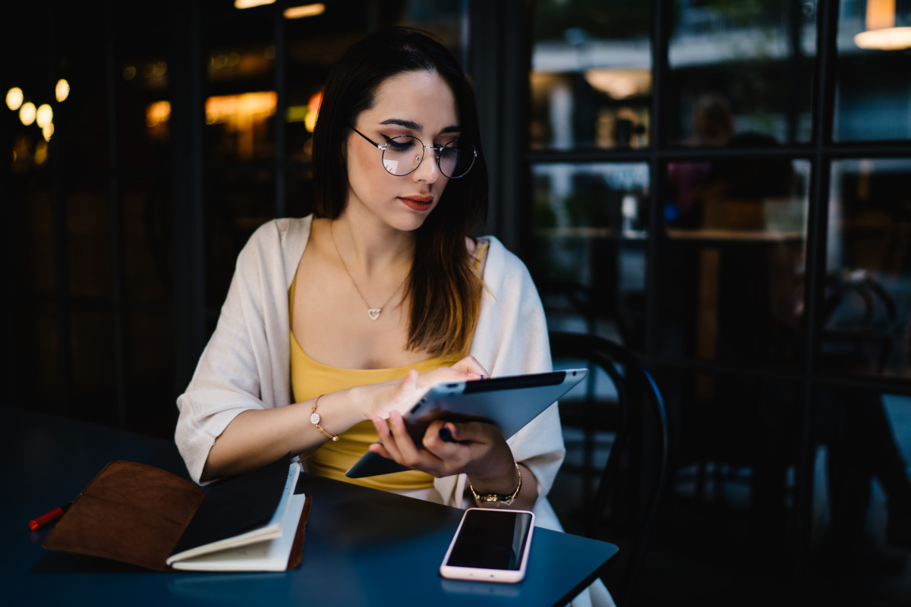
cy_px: 304
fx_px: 886
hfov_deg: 54.4
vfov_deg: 37.9
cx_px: 456
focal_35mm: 35
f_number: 1.4
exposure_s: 1/100
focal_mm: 35
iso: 160
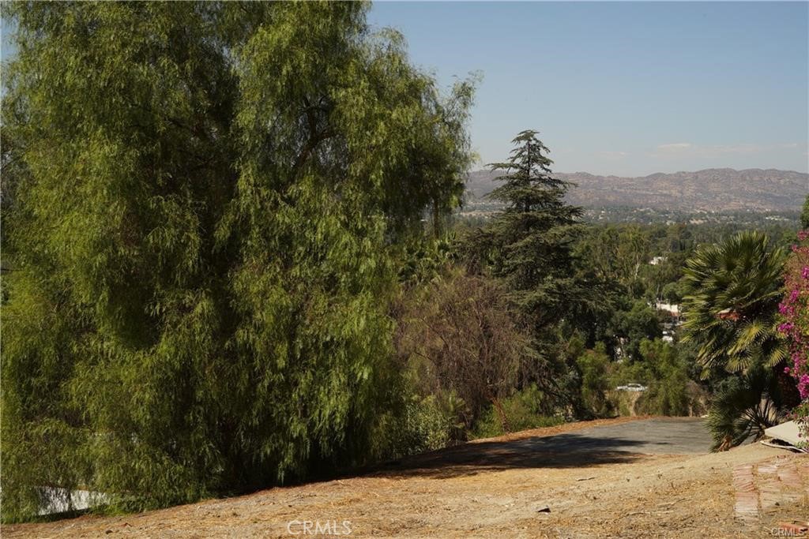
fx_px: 1124
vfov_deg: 27.0
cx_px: 404
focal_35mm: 50
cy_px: 270
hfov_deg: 39.6
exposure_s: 1/60
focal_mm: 50
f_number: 18
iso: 100
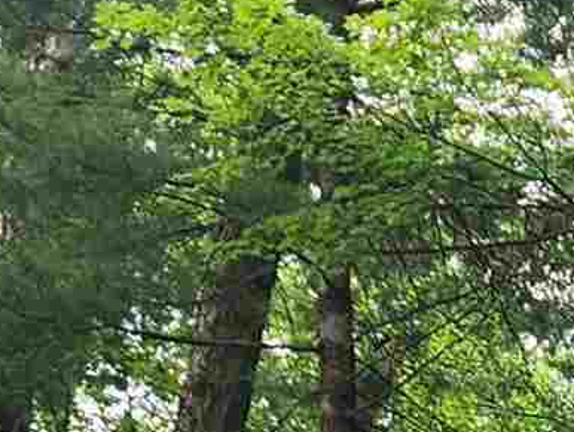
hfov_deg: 10.1
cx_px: 1120
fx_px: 3036
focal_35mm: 183
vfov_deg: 7.1
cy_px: 1384
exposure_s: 1/180
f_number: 1.8
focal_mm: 5.4
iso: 20
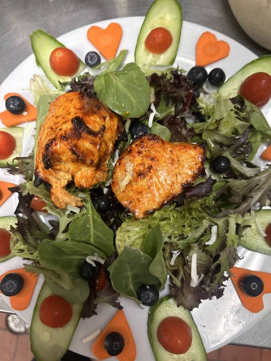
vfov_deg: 71.6
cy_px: 180
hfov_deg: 56.8
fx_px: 250
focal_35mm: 24
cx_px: 136
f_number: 1.78
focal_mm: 6.86
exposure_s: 1/40
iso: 640
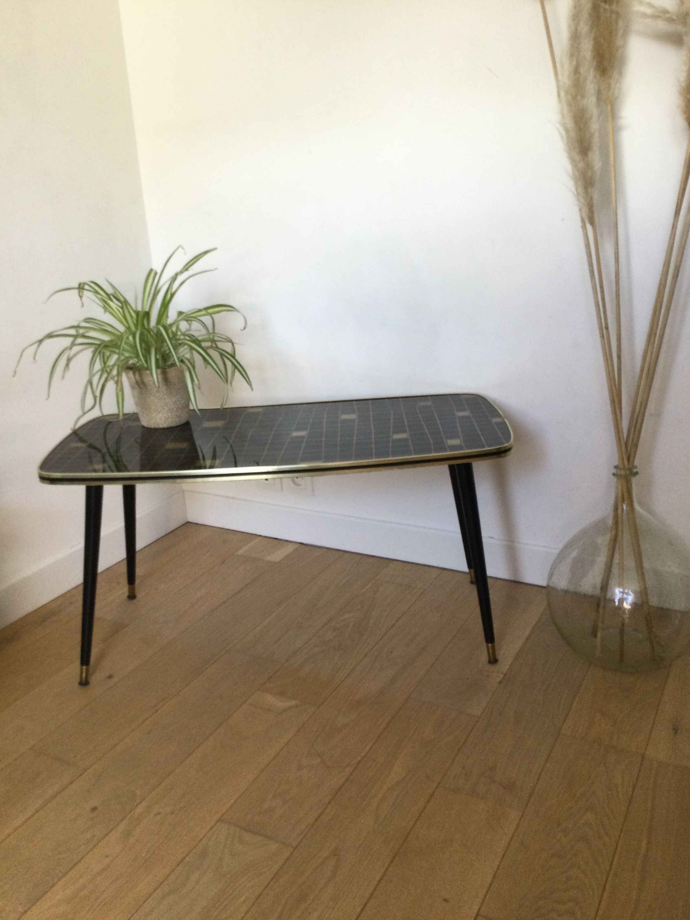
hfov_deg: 45.4
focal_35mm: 31
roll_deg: +3.8
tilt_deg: -16.7
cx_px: 345
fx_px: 824
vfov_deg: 58.4
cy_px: 460
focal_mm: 3.3
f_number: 2.4
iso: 80
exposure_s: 1/33
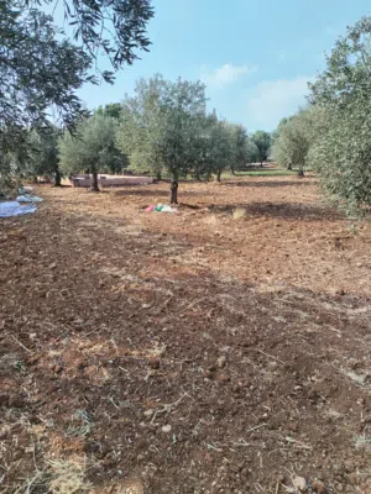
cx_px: 186
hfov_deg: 48.2
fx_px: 414
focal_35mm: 29
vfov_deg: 61.7
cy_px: 247
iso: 100
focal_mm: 4.75
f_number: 1.8
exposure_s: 1/873
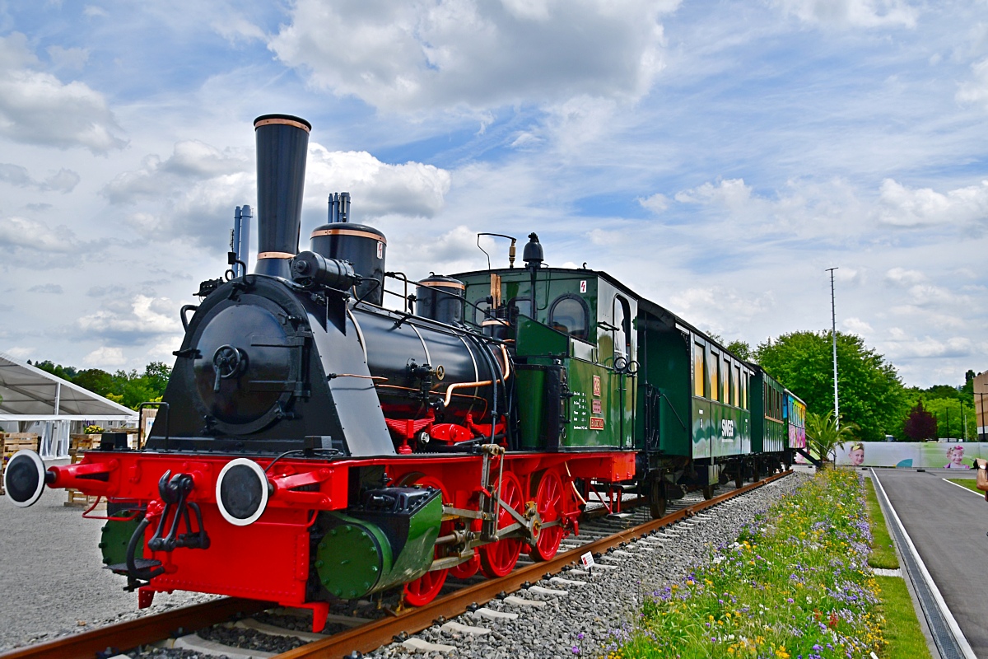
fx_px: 906
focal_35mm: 33
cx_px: 494
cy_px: 330
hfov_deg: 57.2
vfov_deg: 40.0
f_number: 4
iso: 100
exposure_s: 1/2500
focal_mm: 22
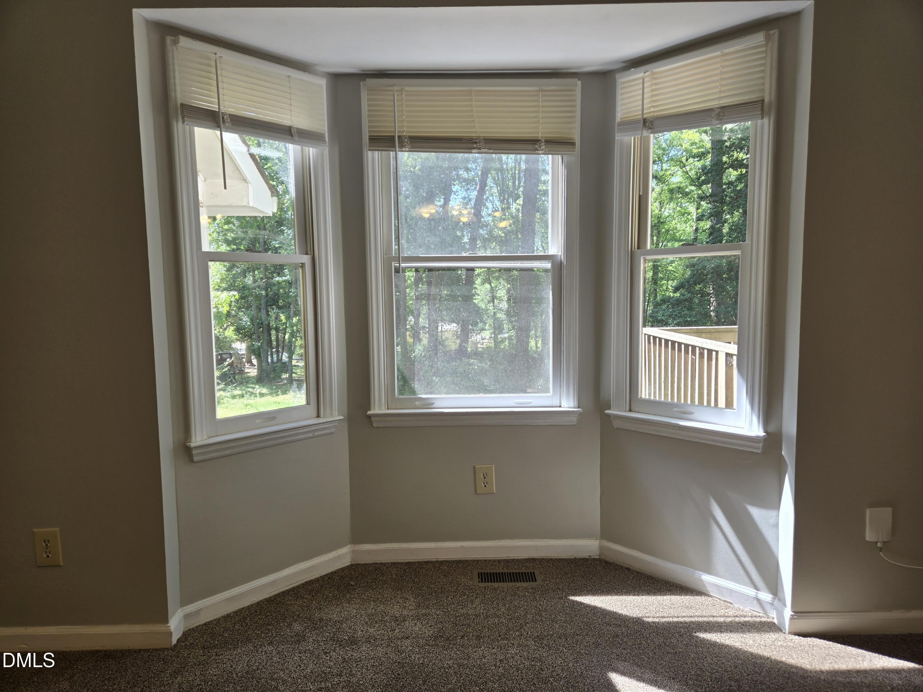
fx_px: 613
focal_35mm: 23
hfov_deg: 73.9
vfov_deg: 58.9
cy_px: 346
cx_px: 462
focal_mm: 5.4
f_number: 1.8
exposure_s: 1/120
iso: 25
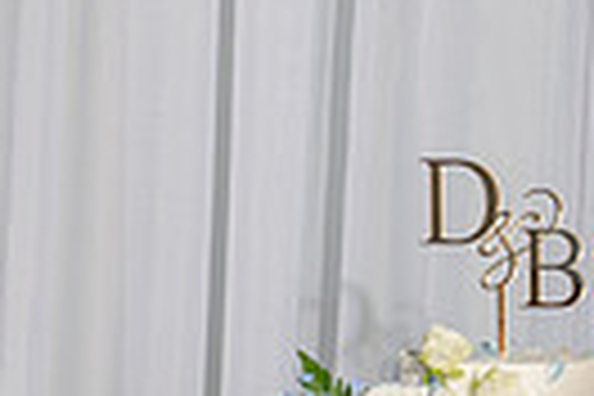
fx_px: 3118
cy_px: 484
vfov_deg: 7.2
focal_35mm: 189
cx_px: 1220
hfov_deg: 10.0
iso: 800
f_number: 5.6
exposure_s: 1/160
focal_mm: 43
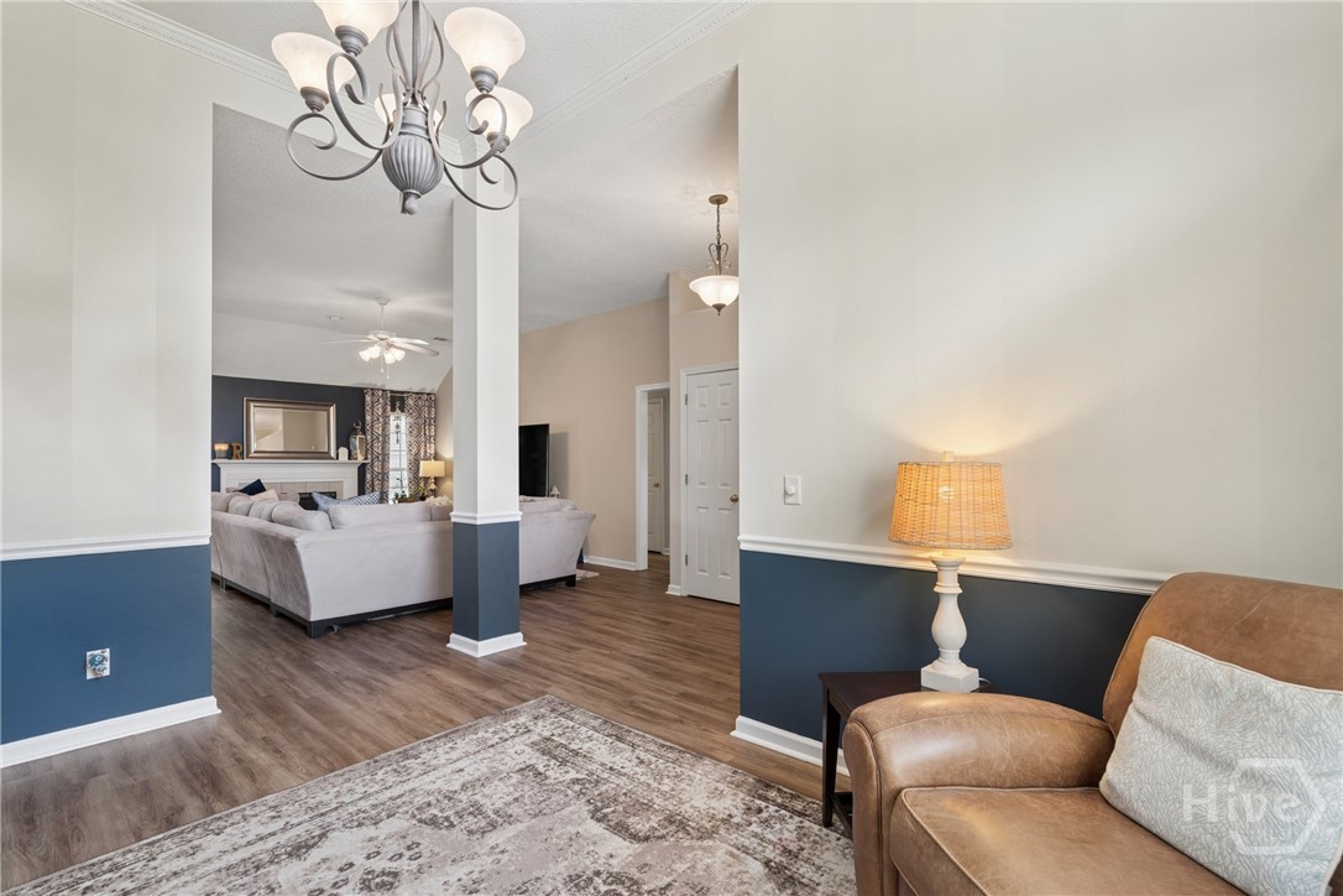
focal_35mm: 16
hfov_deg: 96.7
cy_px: 448
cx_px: 672
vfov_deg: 73.7
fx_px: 597
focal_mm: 16
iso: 500
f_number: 9
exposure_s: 1/10
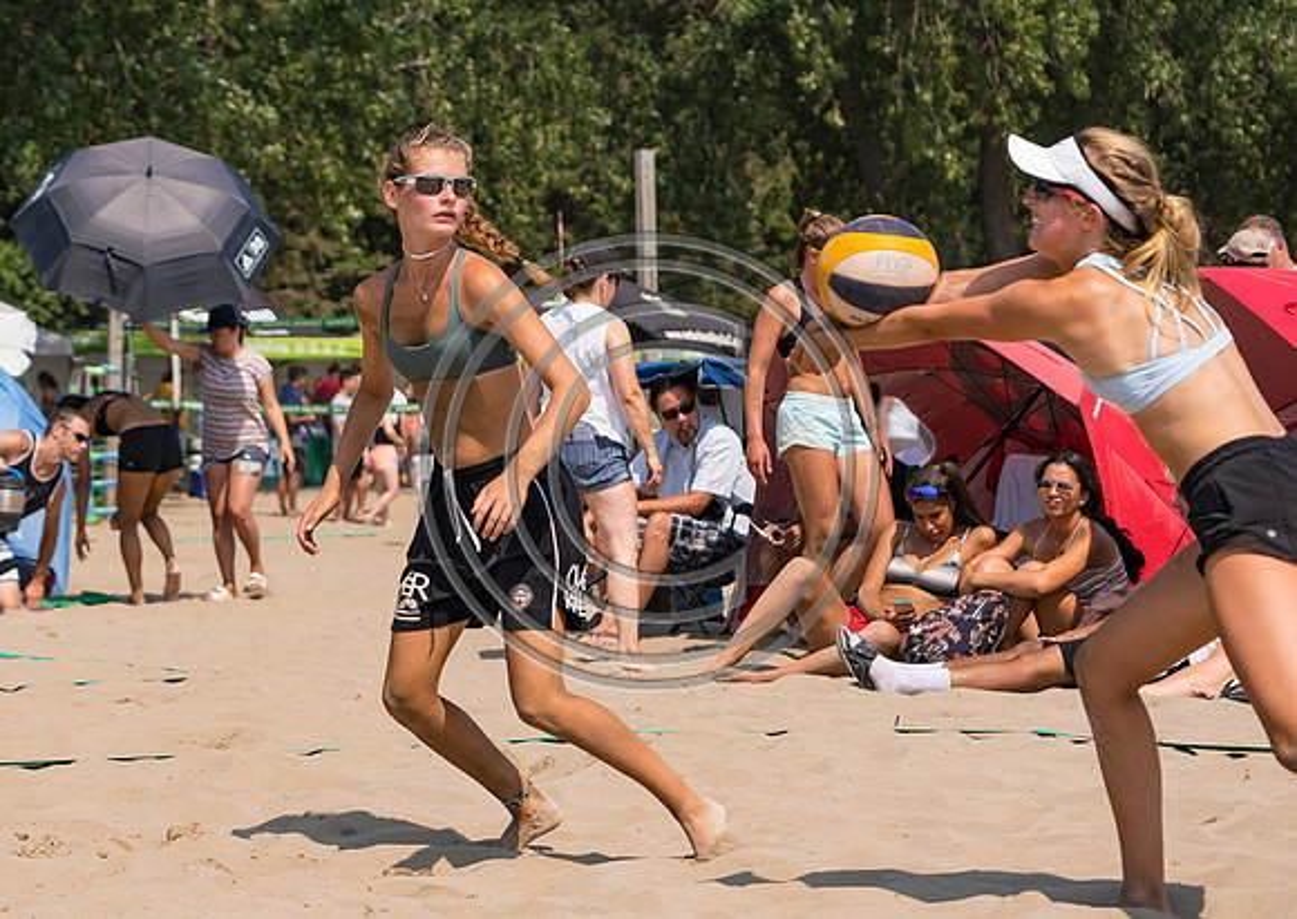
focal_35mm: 116
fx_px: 4277
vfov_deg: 12.3
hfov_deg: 17.2
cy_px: 489
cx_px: 558
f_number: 4
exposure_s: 1/2500
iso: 200
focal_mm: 69
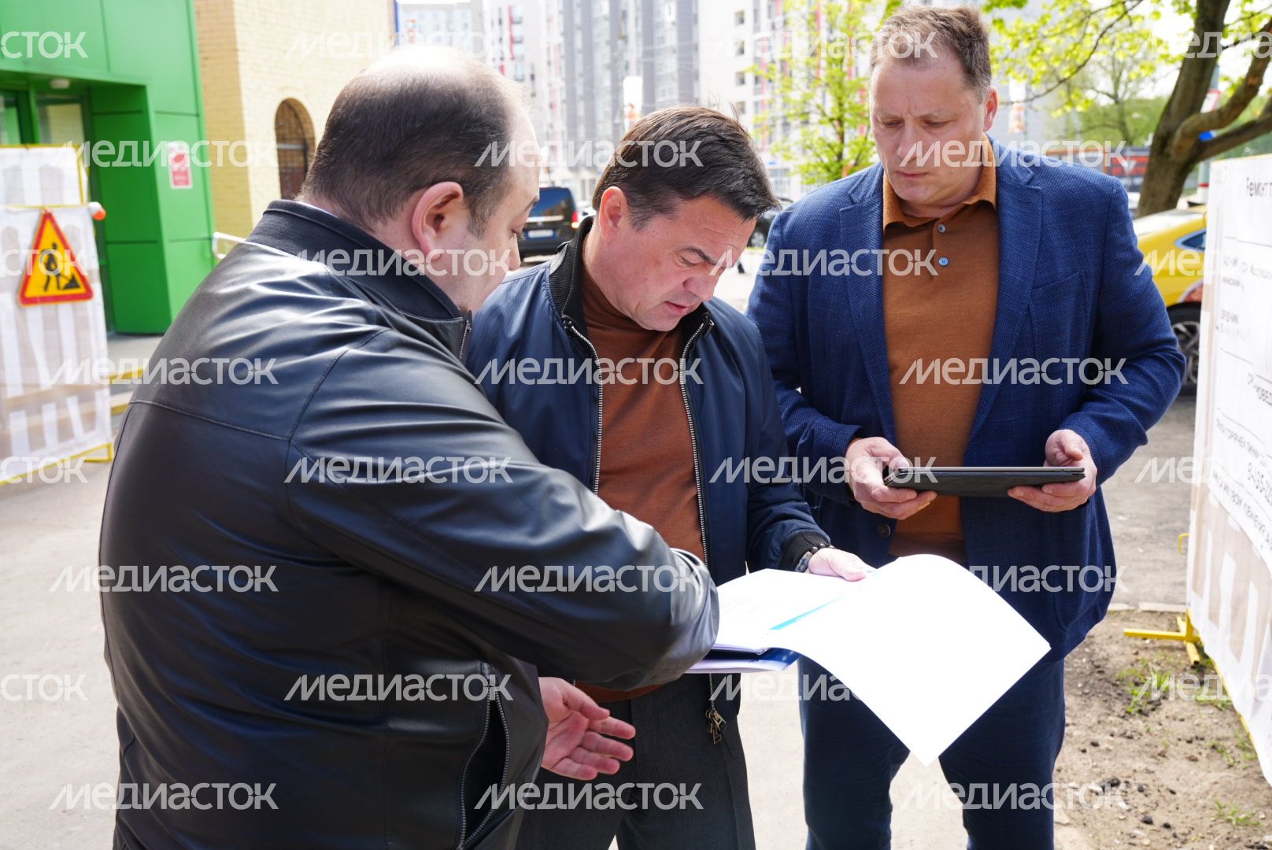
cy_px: 425
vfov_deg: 40.0
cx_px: 636
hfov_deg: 57.2
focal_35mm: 33
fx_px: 1167
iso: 400
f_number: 6.3
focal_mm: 33
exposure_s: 1/200
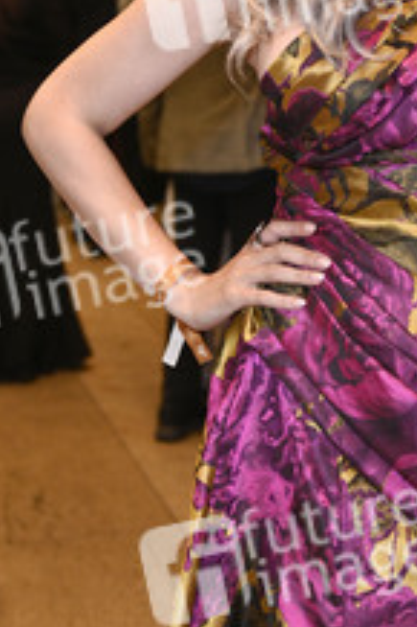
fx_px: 1531
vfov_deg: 22.8
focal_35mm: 88
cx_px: 371
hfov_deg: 15.3
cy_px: 127
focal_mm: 48
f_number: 3.2
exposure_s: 1/60
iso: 1600
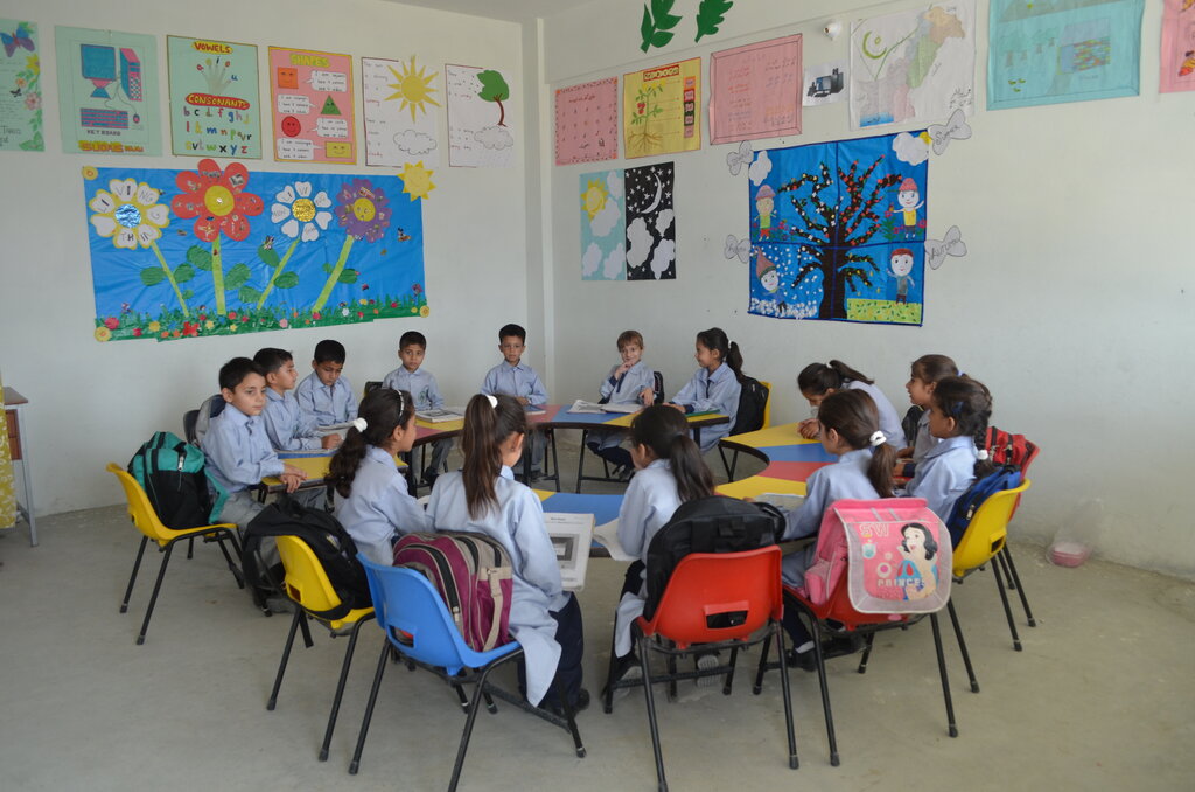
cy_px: 396
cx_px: 598
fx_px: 894
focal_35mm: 27
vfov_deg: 47.7
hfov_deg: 67.5
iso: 400
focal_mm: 18
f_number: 4.8
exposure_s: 1/90
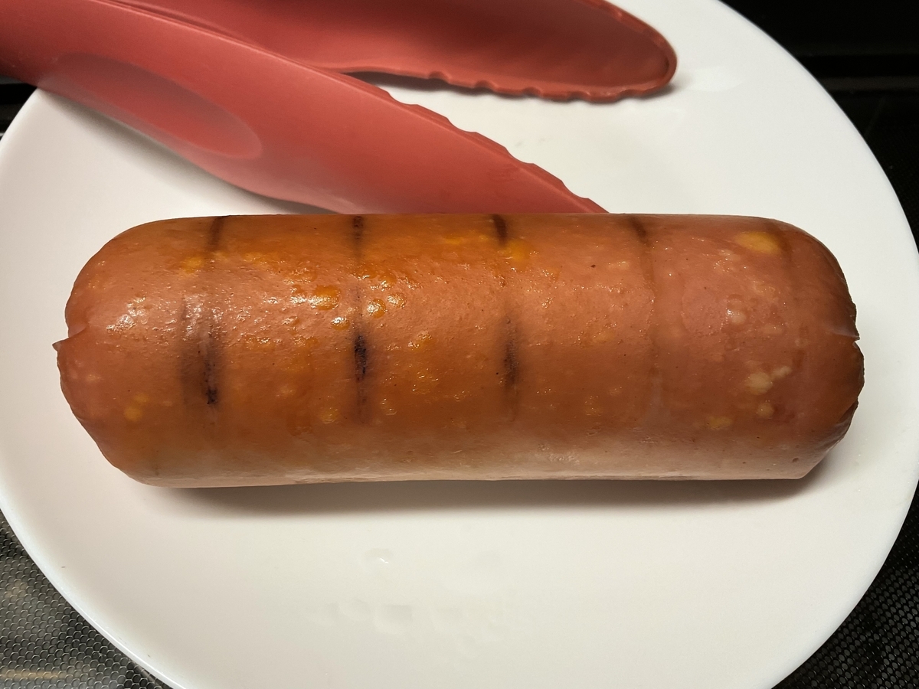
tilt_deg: -55.1
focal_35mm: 29
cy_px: 344
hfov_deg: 61.7
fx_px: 770
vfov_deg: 48.2
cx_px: 460
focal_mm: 3
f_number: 1.8
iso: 50
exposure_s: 1/50
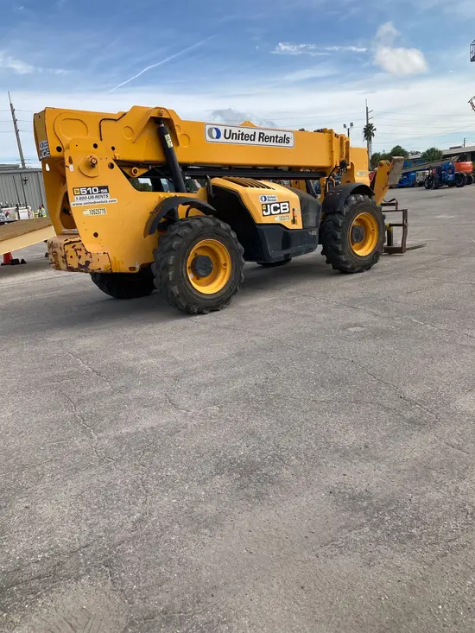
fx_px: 512
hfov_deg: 49.8
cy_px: 316
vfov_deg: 63.4
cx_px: 238
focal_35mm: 28
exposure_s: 1/1799
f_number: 1.8
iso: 20
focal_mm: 3.99
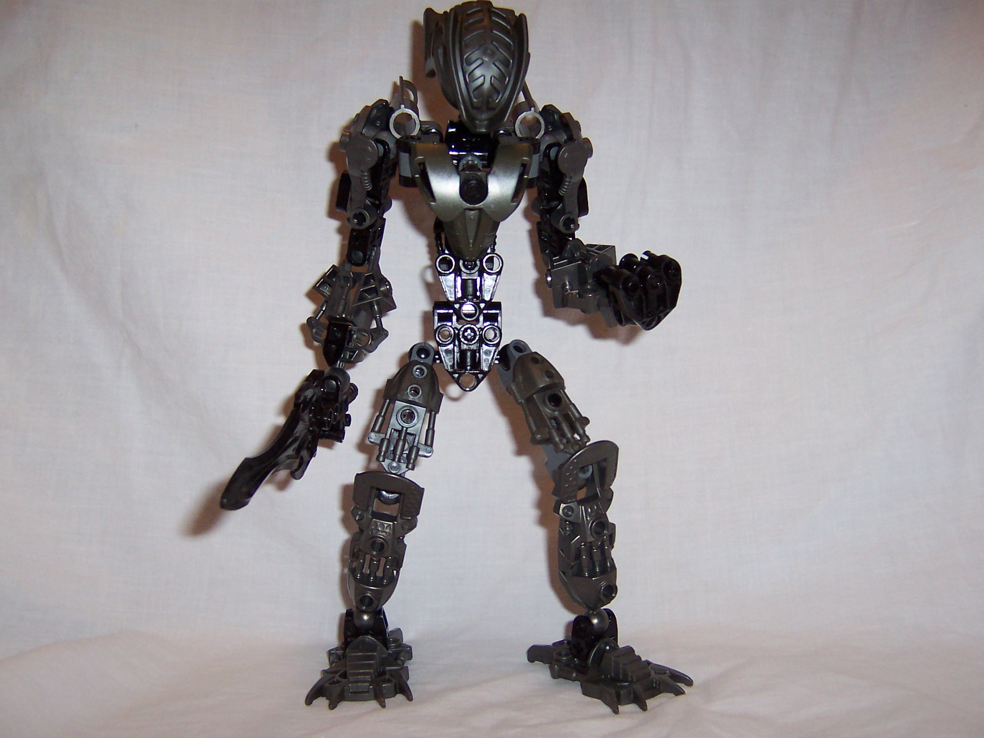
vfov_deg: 39.7
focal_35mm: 36
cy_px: 369
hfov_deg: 51.4
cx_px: 492
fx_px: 1023
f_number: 2.8
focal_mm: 5.6
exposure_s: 1/60
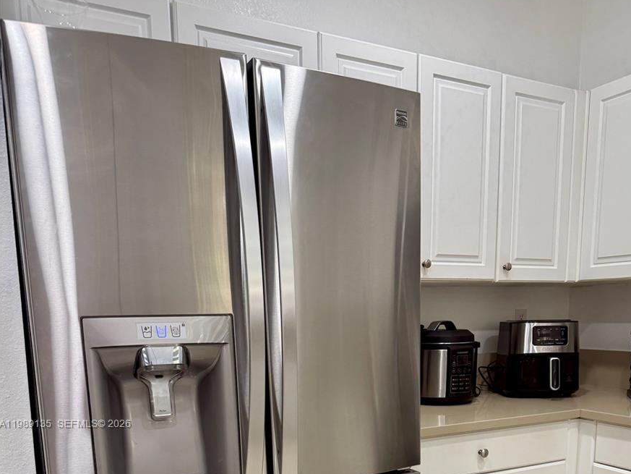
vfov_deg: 39.9
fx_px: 602
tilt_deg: -9.9
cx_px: 322
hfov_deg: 55.3
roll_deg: +0.3
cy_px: 425
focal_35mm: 33
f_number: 1.78
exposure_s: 1/120
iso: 160
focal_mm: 6.76
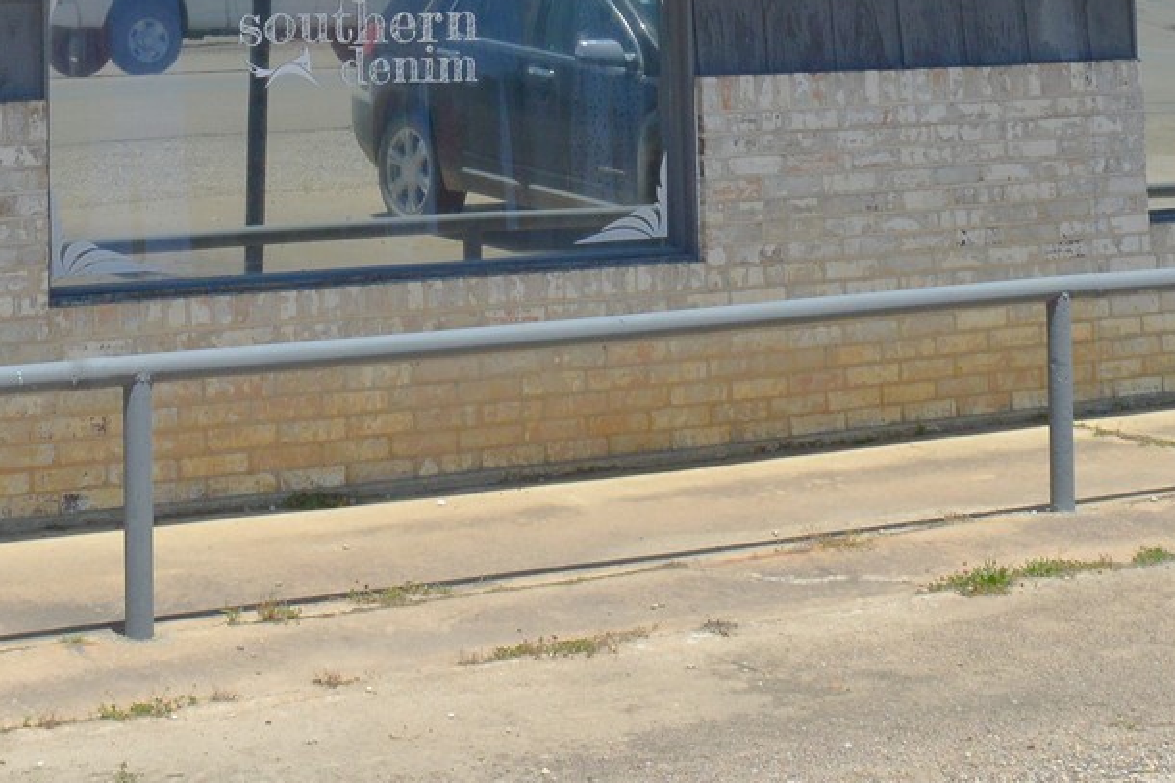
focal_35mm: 90
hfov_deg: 22.5
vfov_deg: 14.2
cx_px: 322
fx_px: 2937
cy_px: -407
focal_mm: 18
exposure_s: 1/500
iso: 360
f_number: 11
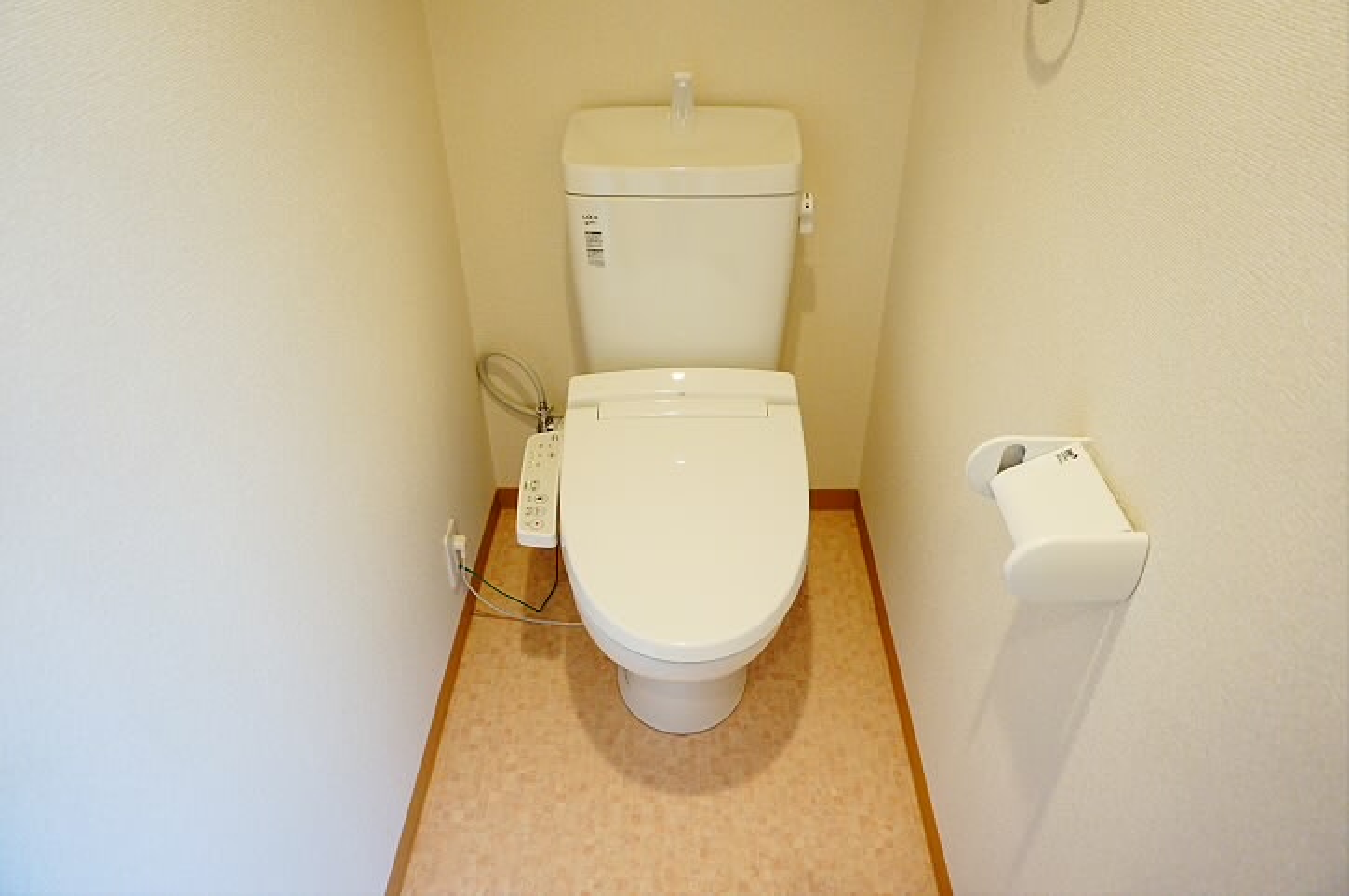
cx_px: 674
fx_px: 899
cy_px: 448
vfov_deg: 53.0
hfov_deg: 73.8
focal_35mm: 24
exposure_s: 1/160
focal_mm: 16
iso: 1600
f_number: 4
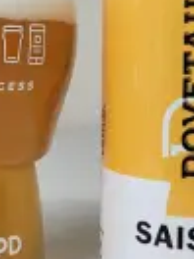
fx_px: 590
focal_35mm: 79
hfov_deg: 18.6
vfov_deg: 24.1
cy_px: 33
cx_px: 53
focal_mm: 5.4
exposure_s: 1/55
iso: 200
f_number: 1.8
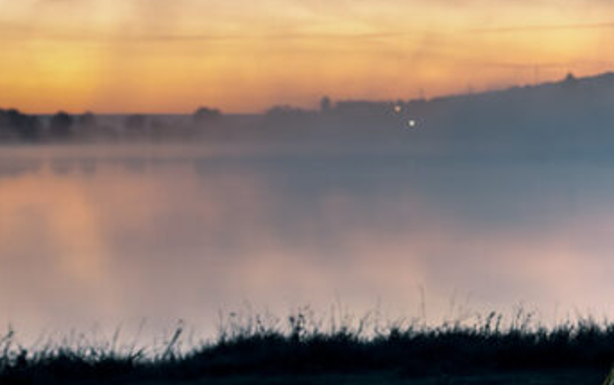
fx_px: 2445
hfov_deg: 14.1
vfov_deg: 9.0
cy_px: 141
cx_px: 641
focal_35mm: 146
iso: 100
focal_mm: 48
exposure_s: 3
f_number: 5
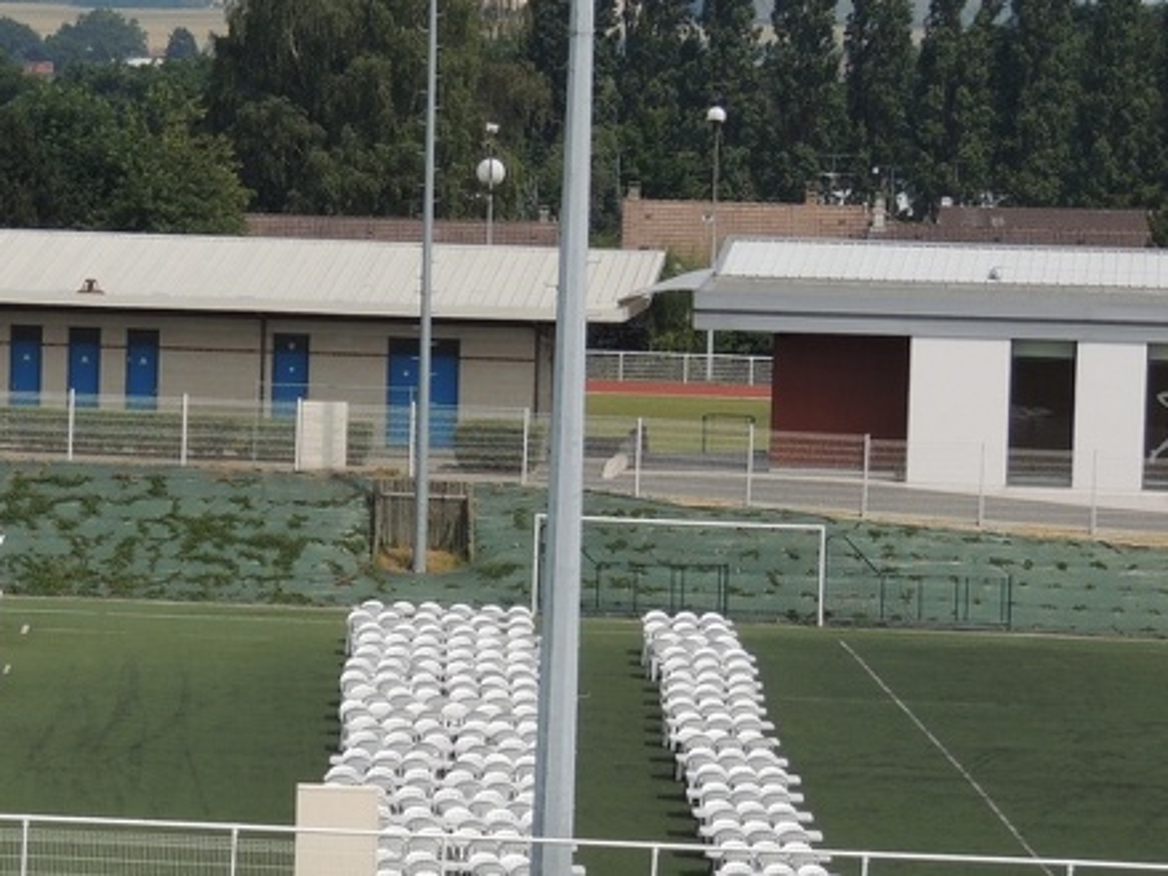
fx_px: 8298
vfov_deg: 6.0
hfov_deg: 8.0
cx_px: 146
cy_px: 572
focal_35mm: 246
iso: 100
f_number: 4.3
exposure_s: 1/1000
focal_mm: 24
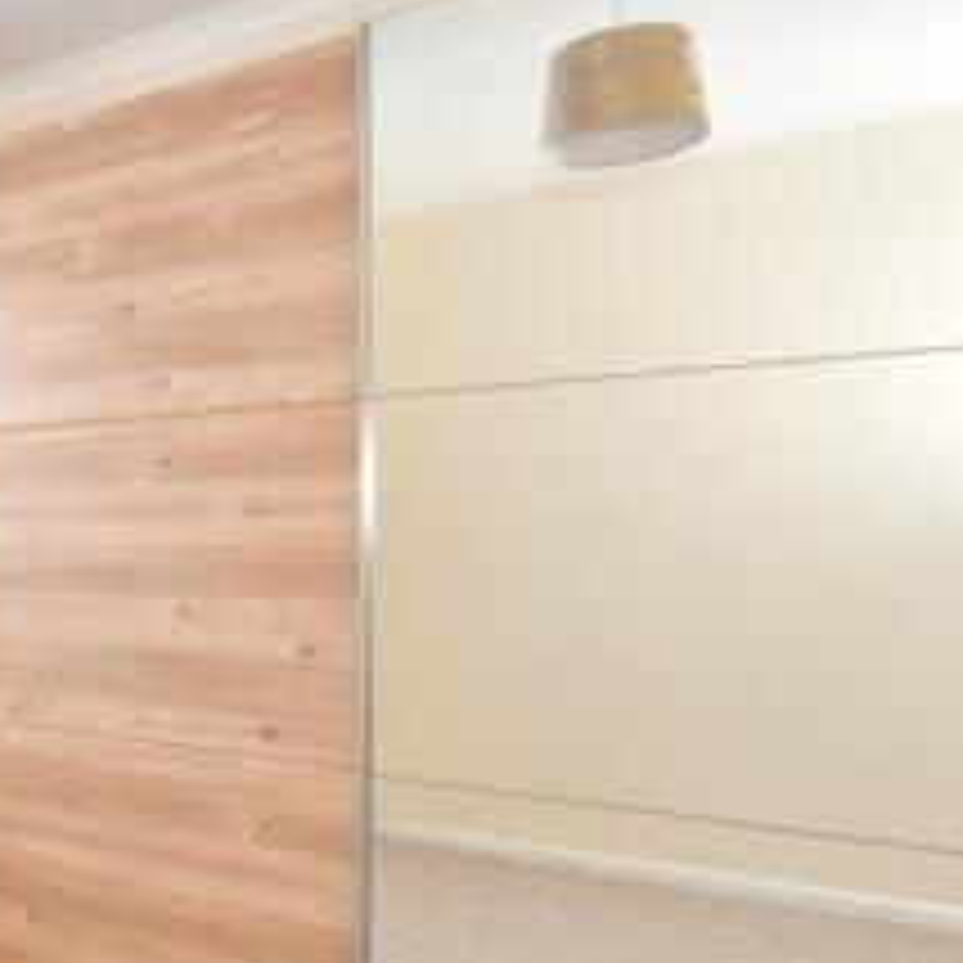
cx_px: -297
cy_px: 538
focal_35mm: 39
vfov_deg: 42.8
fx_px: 1227
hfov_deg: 32.1
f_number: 8
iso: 200
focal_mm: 10
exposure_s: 1/10
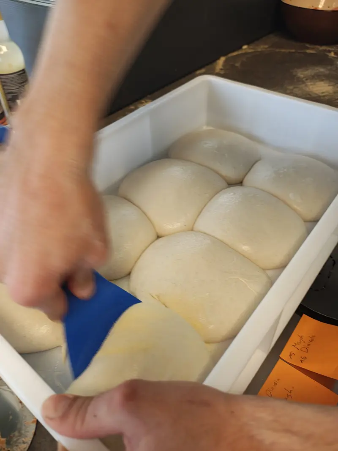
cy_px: 226
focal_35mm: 25
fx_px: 326
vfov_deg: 69.4
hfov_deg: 54.9
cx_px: 169
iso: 700
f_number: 1.4
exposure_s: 1/60
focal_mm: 5.89
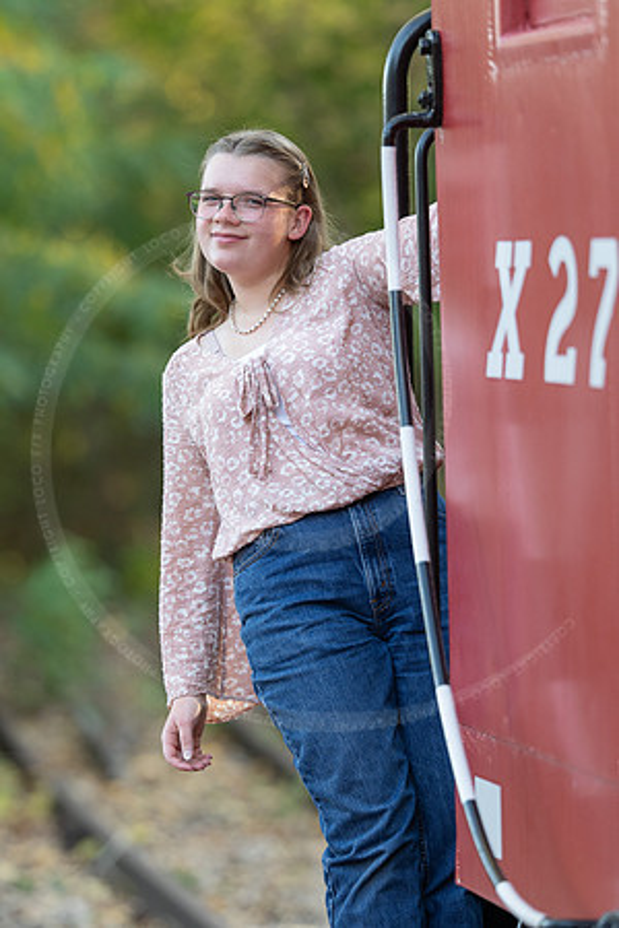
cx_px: 310
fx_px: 5210
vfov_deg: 10.2
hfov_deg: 6.8
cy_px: 464
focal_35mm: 202
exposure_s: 1/400
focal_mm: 135
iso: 250
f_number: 1.8
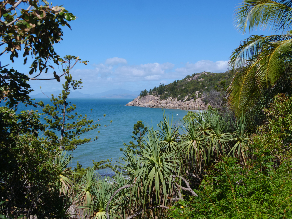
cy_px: 110
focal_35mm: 38
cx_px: 146
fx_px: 321
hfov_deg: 49.0
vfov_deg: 37.7
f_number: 9
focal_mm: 19
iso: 200
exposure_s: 1/500
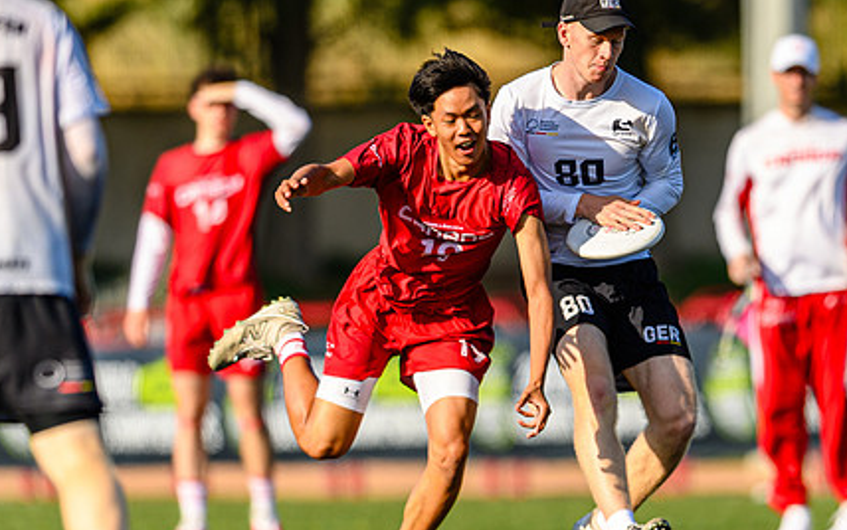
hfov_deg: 2.5
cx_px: 598
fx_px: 19285
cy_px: 265
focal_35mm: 835
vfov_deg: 1.6
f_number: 3.2
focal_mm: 400
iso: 100
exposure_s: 1/1250
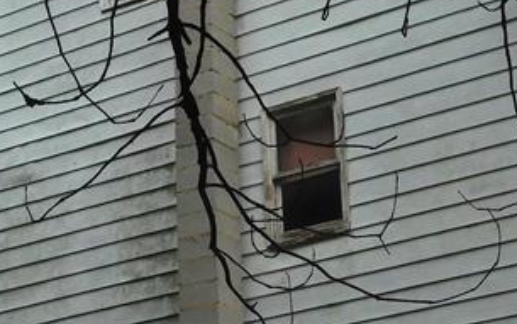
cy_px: 383
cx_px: 185
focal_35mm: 128
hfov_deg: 16.3
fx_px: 1805
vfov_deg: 10.1
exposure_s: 1/667
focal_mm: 6.3
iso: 125
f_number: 3.5
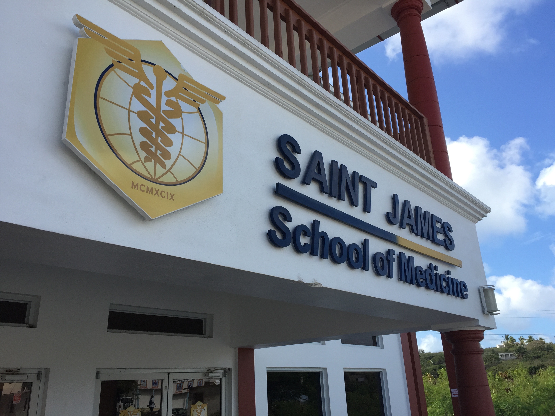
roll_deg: +2.0
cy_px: 208
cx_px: 278
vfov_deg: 48.2
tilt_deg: +20.9
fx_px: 465
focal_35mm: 29
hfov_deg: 61.7
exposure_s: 1/1068
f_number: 2.2
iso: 32
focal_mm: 4.15
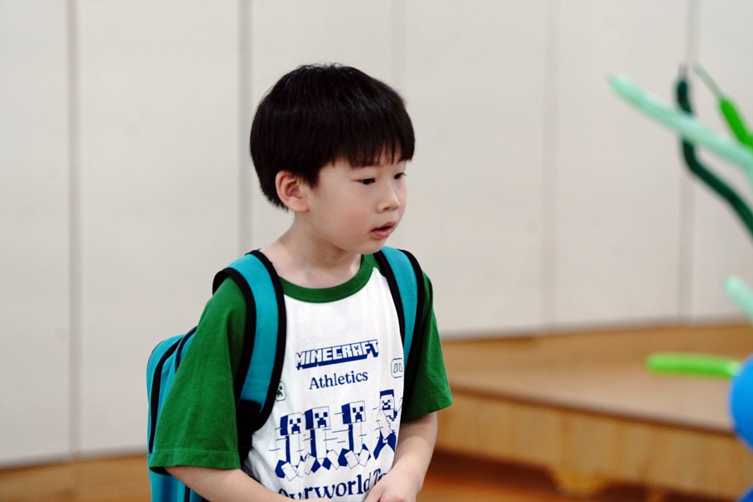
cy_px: 251
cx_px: 376
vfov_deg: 7.0
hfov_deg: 10.4
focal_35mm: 197
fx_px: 4120
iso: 2000
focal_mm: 197
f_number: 4.5
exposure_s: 1/160
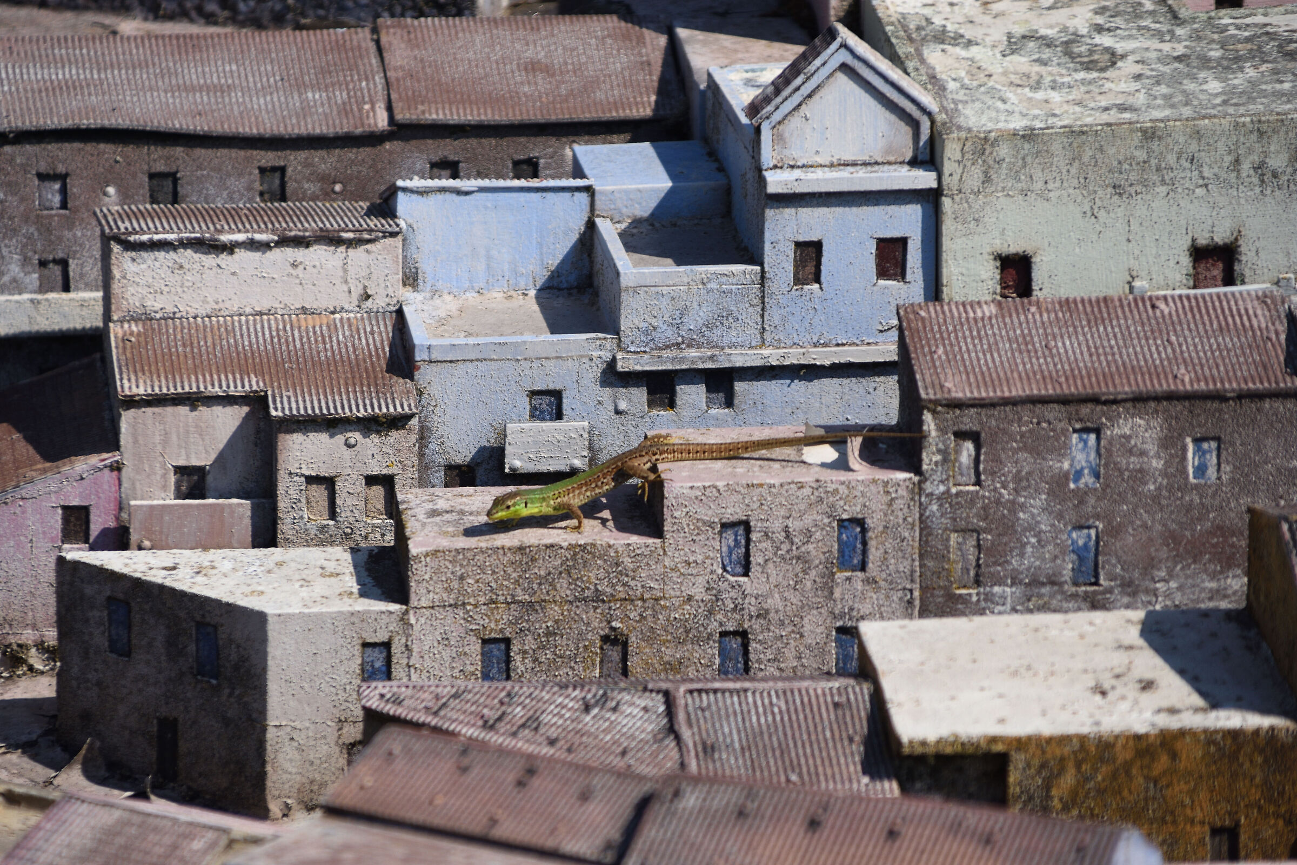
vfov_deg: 4.6
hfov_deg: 6.9
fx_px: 10807
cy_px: 432
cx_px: 648
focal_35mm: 300
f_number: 6.3
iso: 100
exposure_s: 1/1600
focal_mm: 200
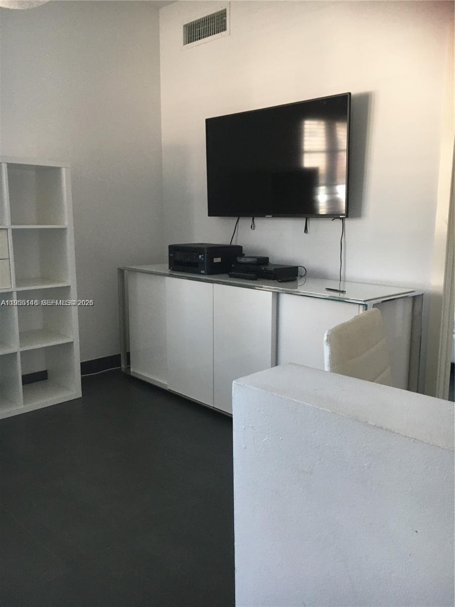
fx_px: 508
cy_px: 304
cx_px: 228
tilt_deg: -7.2
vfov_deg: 61.7
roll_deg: +0.4
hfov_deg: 48.2
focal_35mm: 29
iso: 100
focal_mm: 4.15
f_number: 2.2
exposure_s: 1/30
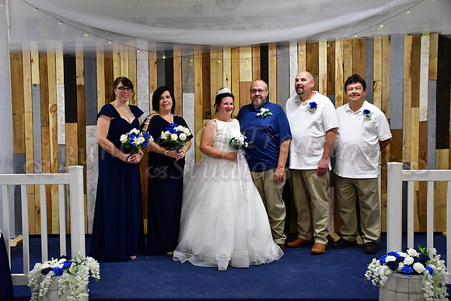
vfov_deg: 33.0
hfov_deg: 47.9
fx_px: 507
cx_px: 226
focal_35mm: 40
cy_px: 150
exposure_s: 1/200
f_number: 4
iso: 3200
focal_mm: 27
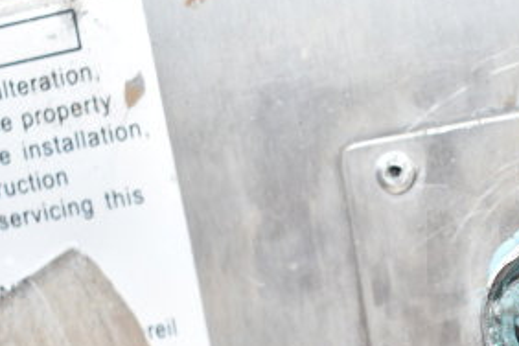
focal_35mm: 94
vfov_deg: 14.3
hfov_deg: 20.8
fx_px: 1356
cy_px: 334
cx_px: 547
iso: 200
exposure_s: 1/100
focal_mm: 29
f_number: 5
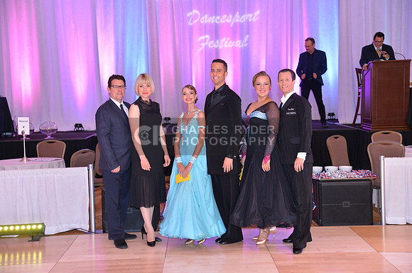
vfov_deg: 25.9
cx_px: 206
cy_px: 136
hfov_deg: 38.2
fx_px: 594
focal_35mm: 52
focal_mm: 52
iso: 2000
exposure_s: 1/250
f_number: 4
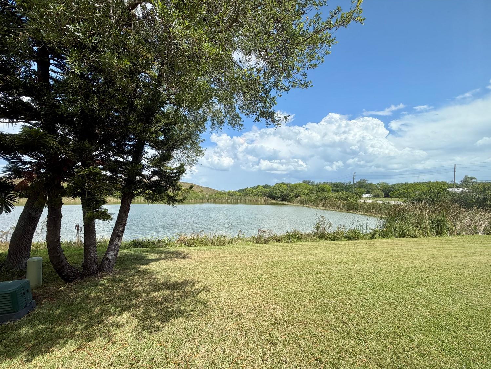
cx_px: 241
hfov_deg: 98.2
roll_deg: +0.2
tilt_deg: -0.9
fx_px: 213
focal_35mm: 15
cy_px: 196
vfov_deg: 81.7
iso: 32
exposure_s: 1/770
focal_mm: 2.22
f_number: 2.2
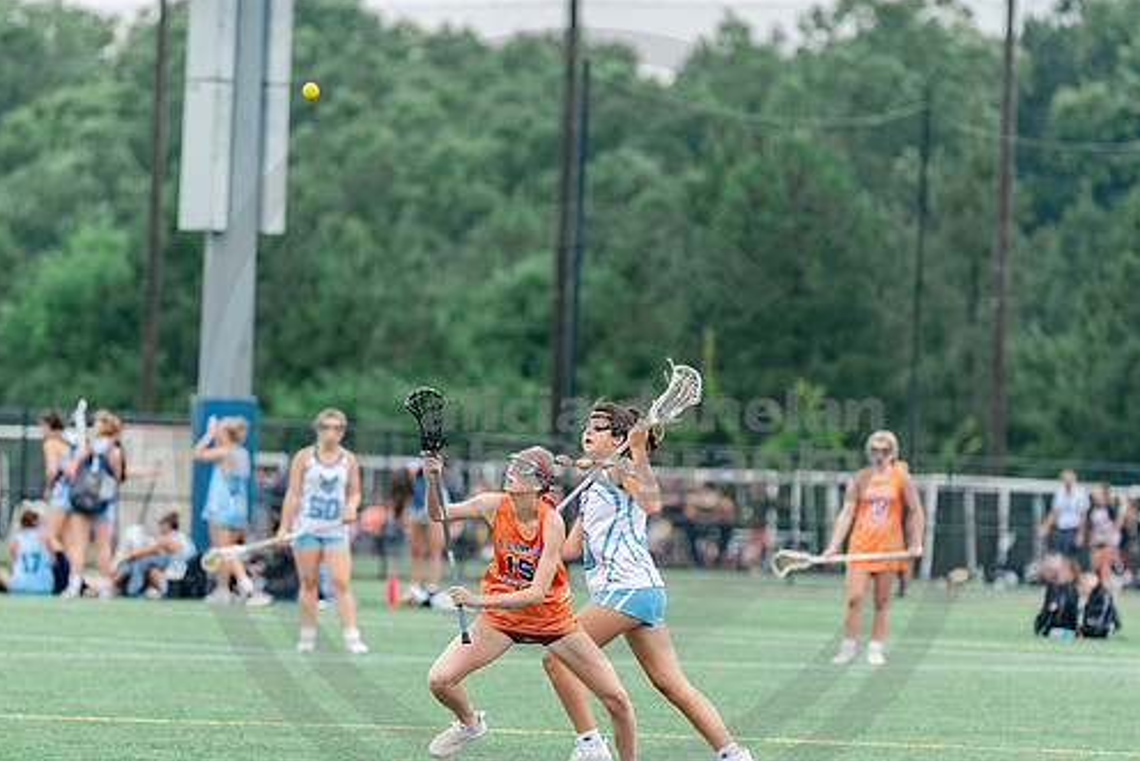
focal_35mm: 335
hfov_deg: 6.1
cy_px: 503
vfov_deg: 4.1
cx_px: 559
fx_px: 10611
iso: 250
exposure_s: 1/640
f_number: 3
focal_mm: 200
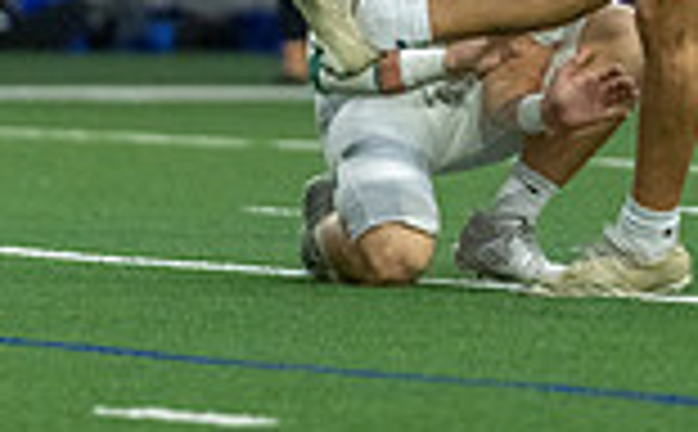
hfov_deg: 2.5
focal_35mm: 855
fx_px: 16223
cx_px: 603
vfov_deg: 1.5
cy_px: -350
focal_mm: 200
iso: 4000
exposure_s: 1/1250
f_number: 2.8
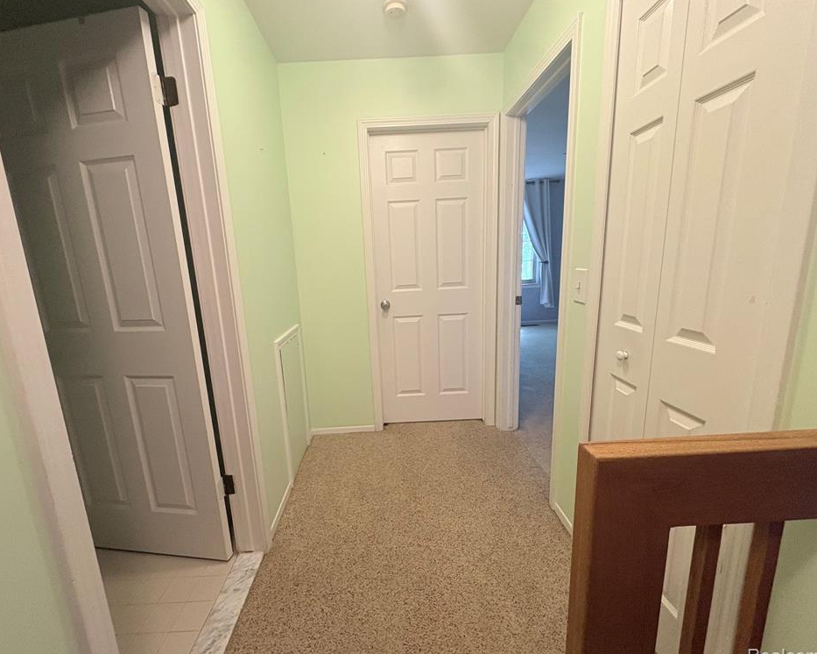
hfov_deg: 96.7
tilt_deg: -11.7
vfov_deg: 84.0
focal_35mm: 15
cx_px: 388
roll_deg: +2.9
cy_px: 333
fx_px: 363
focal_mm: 2.22
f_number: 2.2
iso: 400
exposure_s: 1/60
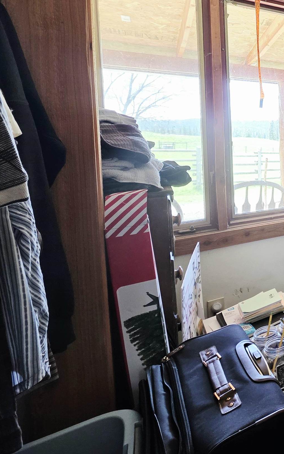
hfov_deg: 29.9
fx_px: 322
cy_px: 164
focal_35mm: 26
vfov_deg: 69.0
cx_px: 417
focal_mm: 2.2
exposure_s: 1/120
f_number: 1.9
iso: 160
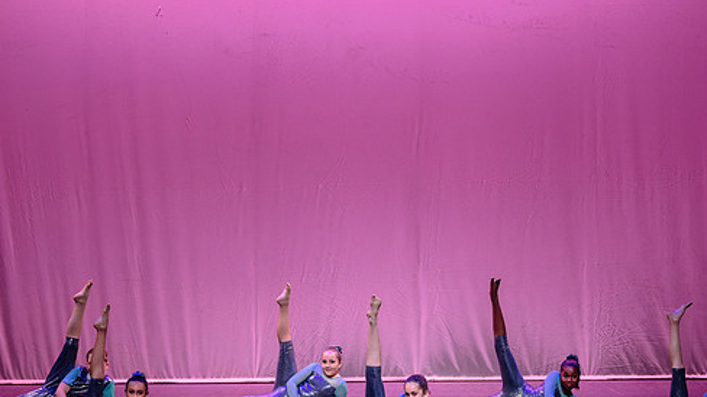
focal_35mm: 137
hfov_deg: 15.7
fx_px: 2567
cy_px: 262
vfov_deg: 8.8
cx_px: 397
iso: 1600
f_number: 2.8
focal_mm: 110
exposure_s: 1/400
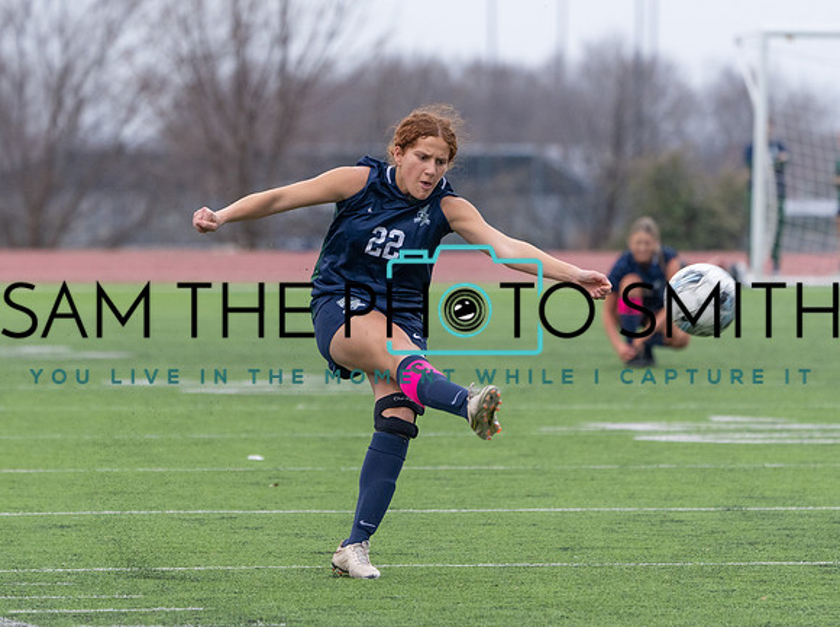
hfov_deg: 5.0
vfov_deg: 3.8
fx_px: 9541
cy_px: 319
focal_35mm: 394
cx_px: 380
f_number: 5.6
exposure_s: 1/1250
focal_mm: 285
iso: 1600
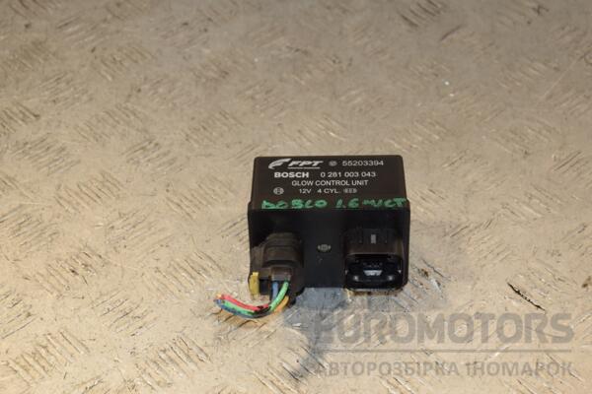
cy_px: 197
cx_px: 296
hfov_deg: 21.9
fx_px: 1529
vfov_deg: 14.7
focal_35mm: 93
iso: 800
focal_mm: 62
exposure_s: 1/200
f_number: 7.1
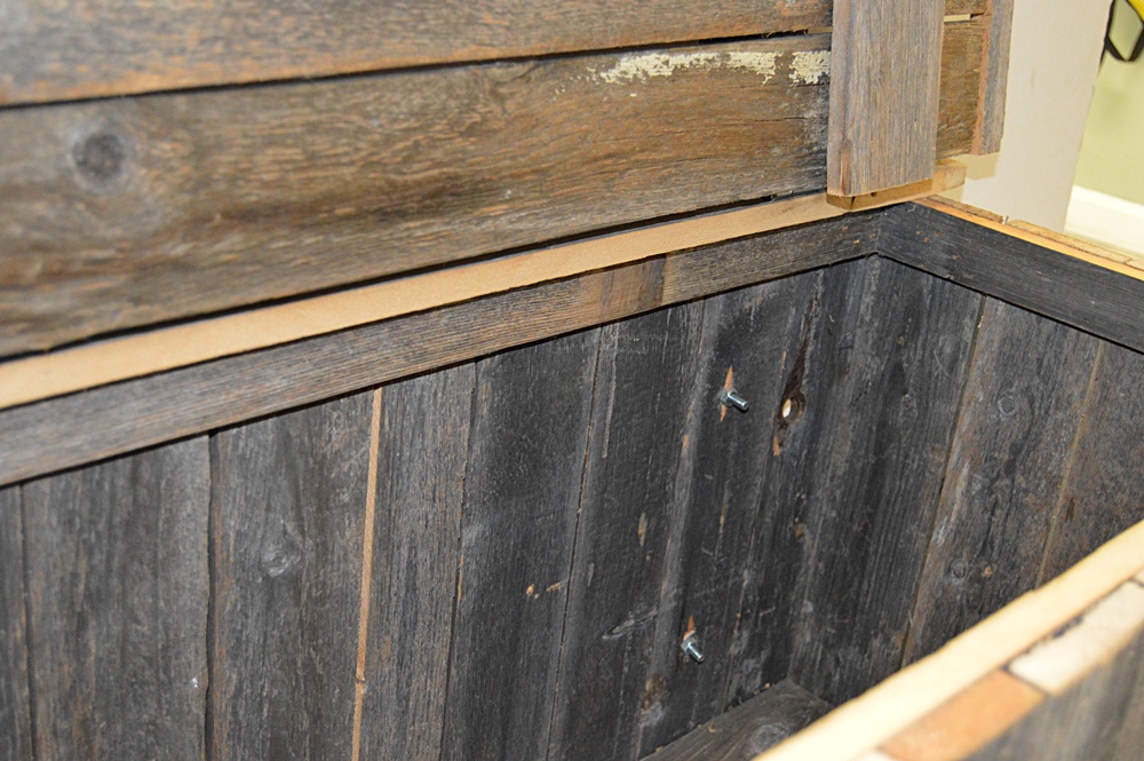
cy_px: 380
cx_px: 572
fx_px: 1429
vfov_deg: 29.8
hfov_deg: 43.6
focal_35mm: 45
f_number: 4.2
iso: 3200
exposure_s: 1/60
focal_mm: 30
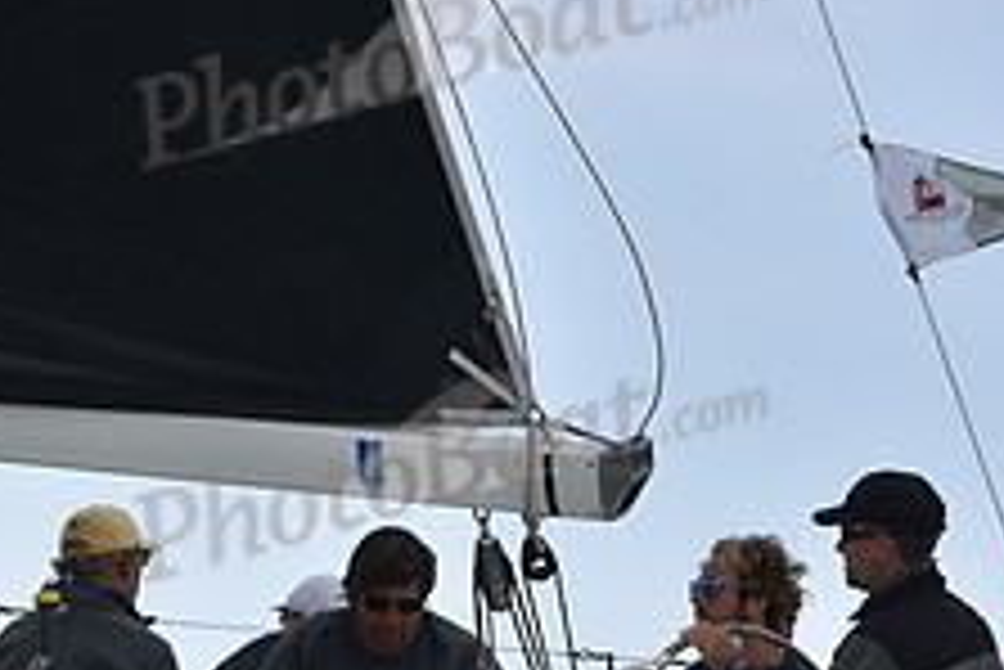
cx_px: -95
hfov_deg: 4.4
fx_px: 13060
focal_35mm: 468
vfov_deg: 2.9
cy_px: 762
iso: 400
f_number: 8
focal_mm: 180
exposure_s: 1/800
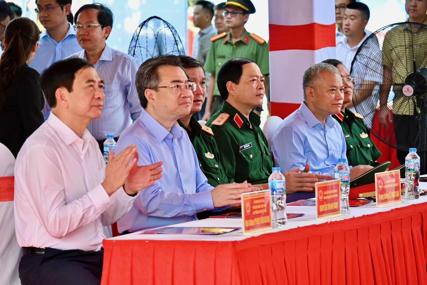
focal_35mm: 180
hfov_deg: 11.4
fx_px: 2135
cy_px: 142
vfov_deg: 7.6
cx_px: 214
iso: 360
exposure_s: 1/250
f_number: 5.3
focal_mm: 120
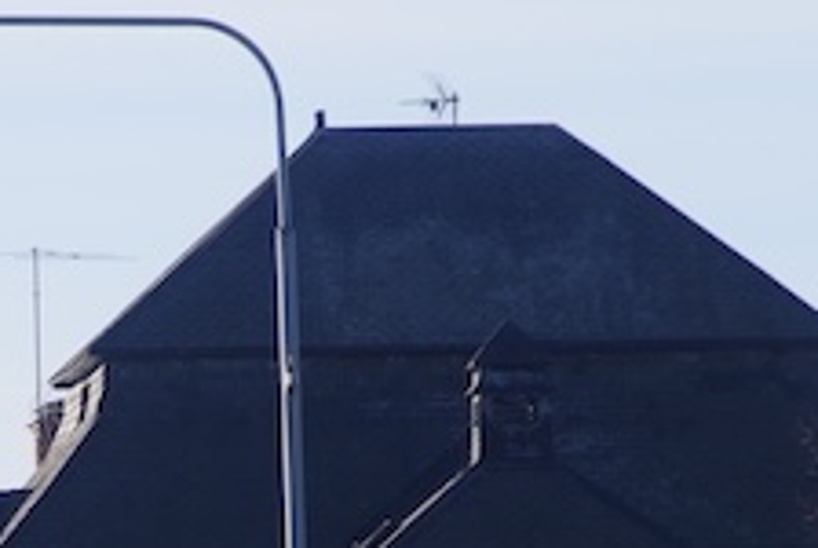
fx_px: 12786
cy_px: 802
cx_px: 37
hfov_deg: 3.7
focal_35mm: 562
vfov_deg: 2.4
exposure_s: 1/400
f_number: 10
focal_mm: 105
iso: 400
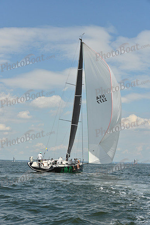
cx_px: 75
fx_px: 437
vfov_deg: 28.8
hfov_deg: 19.5
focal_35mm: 70
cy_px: 112
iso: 320
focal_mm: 70
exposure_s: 1/1600
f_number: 8
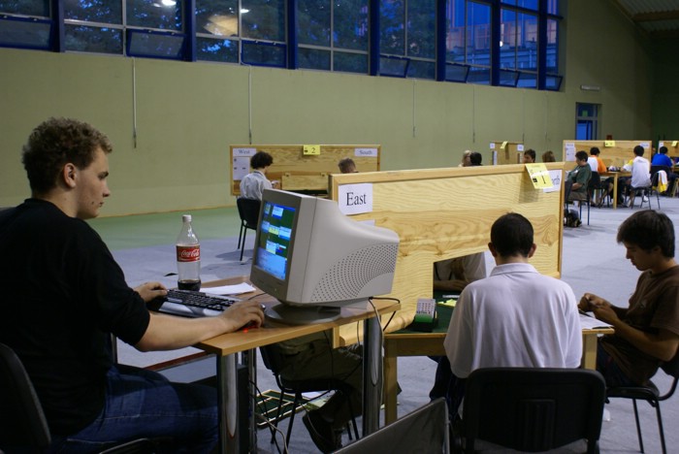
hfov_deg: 49.5
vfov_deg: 34.3
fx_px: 736
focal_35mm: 39
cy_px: 227
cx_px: 340
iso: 400
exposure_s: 1/20
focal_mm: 26
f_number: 4.5
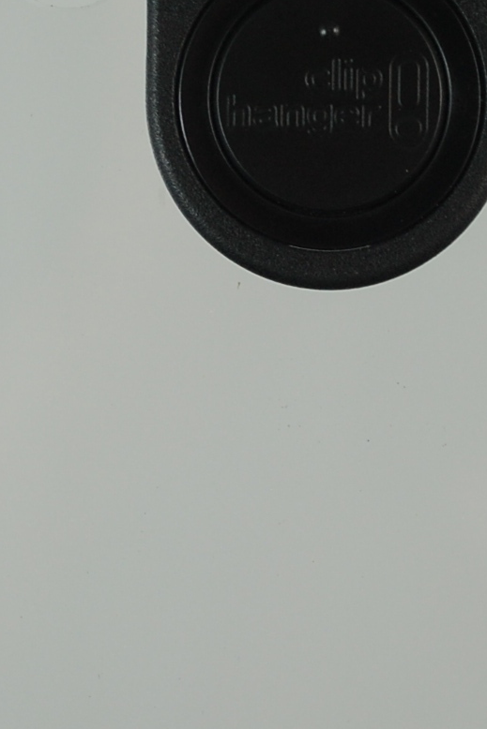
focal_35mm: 165
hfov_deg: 8.3
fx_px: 3346
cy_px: 189
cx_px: 338
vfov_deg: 12.4
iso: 400
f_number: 5.3
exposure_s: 1/60
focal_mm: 38
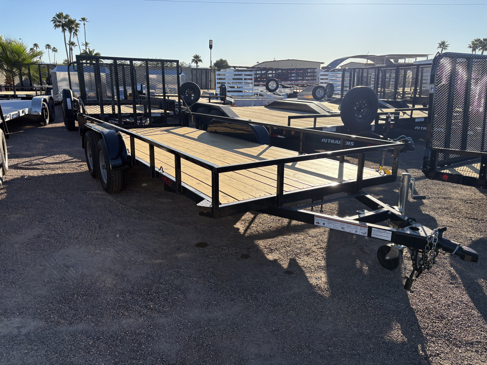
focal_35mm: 26
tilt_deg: -15.6
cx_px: 244
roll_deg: -1.2
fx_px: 366
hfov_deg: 67.3
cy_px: 182
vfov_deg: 53.1
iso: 50
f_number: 1.6
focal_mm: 5.96
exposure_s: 1/2639
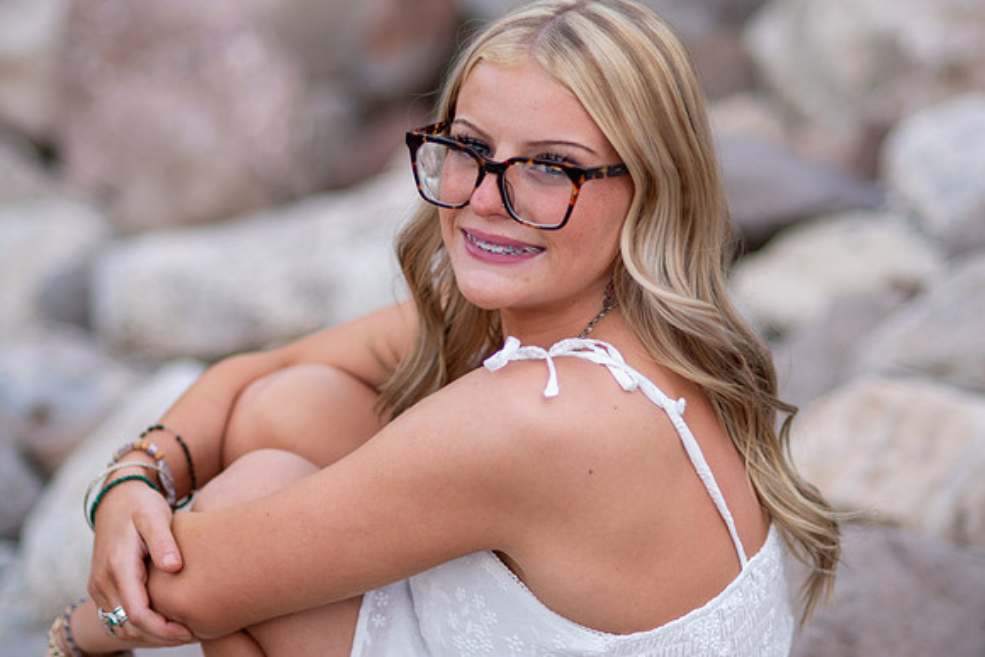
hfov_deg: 16.1
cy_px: 328
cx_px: 492
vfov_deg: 10.8
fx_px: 3489
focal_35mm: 128
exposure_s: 1/1000
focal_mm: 85
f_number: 1.8
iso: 200
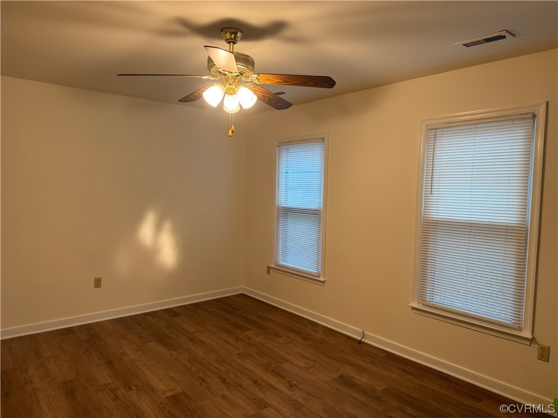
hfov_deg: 71.6
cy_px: 209
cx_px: 279
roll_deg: -1.9
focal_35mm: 24
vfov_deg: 56.8
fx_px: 387
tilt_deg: -4.1
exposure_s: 1/60
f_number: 1.78
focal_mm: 6.86
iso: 125
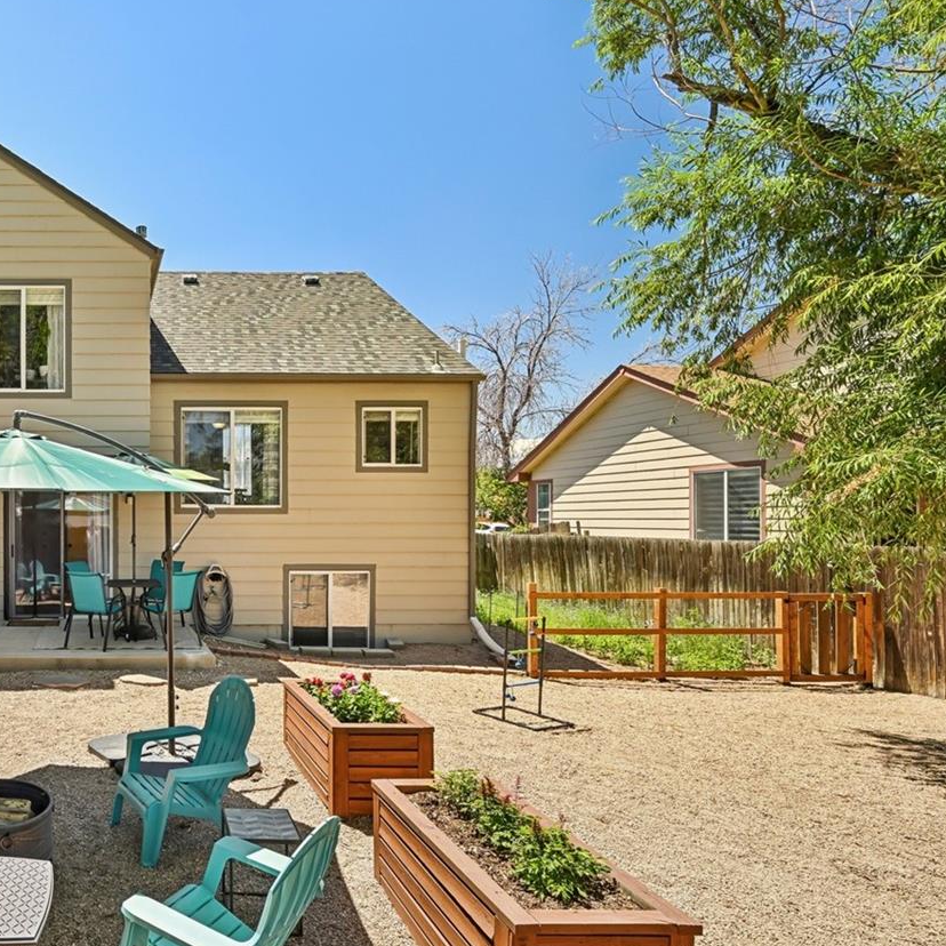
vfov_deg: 67.2
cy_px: 503
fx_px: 711
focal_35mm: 23
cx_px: 95
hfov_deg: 57.7
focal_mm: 14
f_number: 10
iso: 64
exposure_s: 1/25
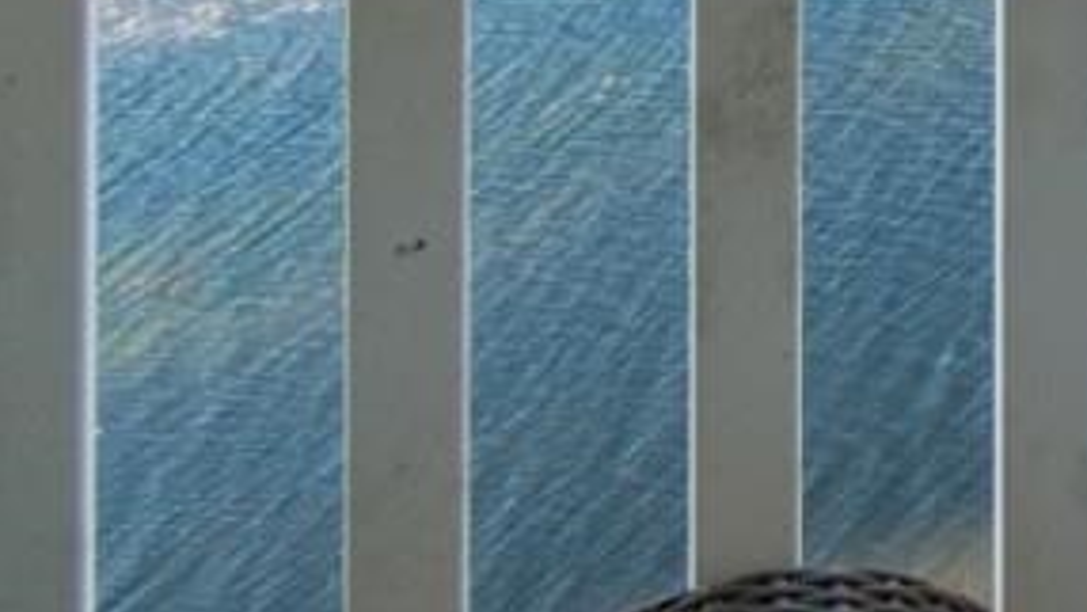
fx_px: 2566
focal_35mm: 89
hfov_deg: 14.3
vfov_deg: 9.7
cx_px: 2706
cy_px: -1346
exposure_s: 1/50
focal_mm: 10
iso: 100
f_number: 4.5
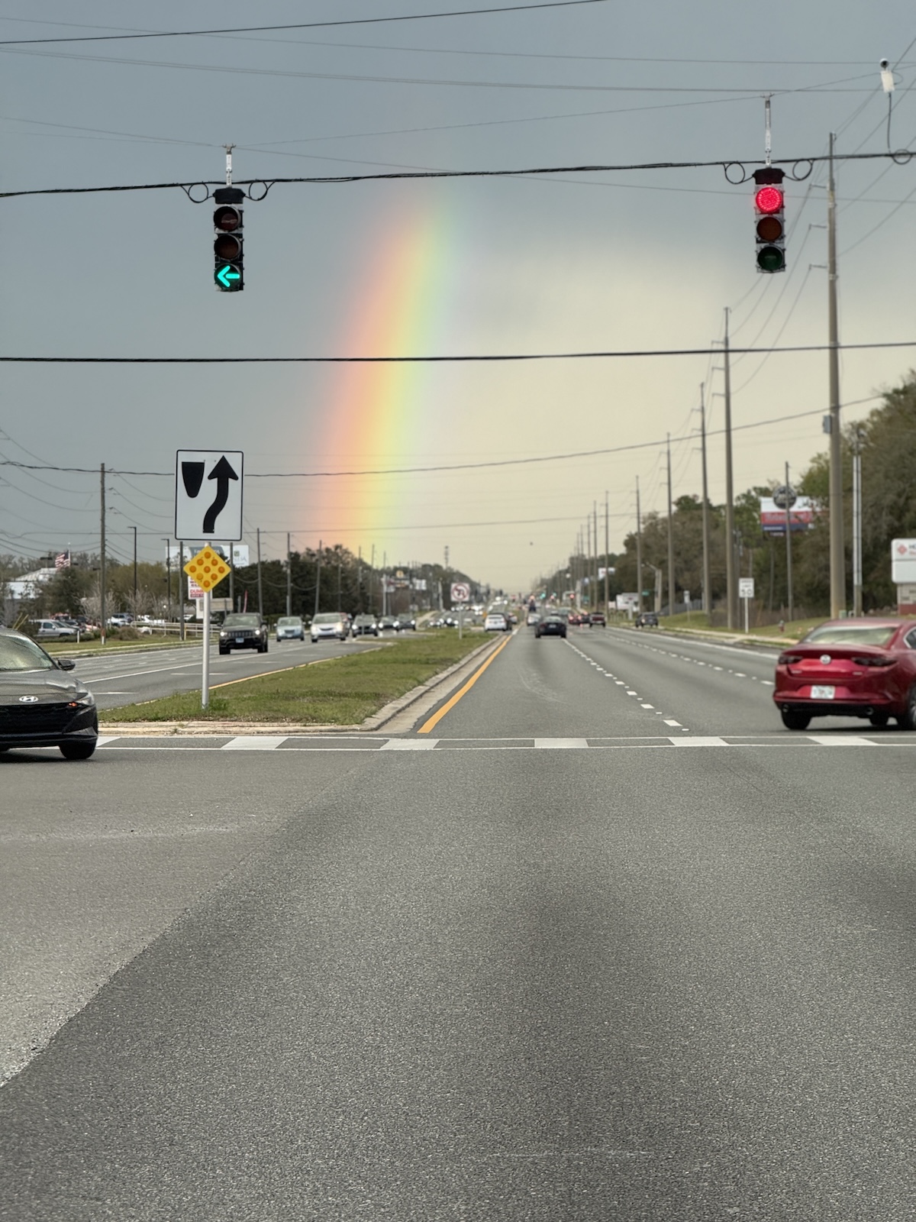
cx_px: 458
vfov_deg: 16.4
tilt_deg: -2.1
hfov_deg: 12.3
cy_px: 611
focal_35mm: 120
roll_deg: +0.4
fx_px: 4234
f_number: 2.8
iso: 50
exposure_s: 1/144
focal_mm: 15.66
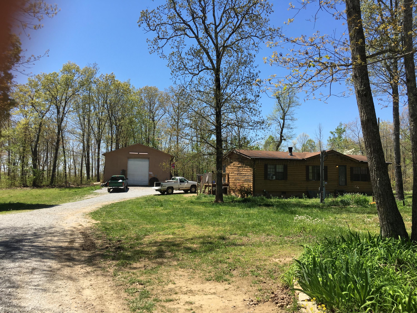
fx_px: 349
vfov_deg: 48.2
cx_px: 208
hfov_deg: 61.7
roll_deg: -2.0
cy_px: 156
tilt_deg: +4.9
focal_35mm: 29
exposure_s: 1/1166
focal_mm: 4.15
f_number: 2.2
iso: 25
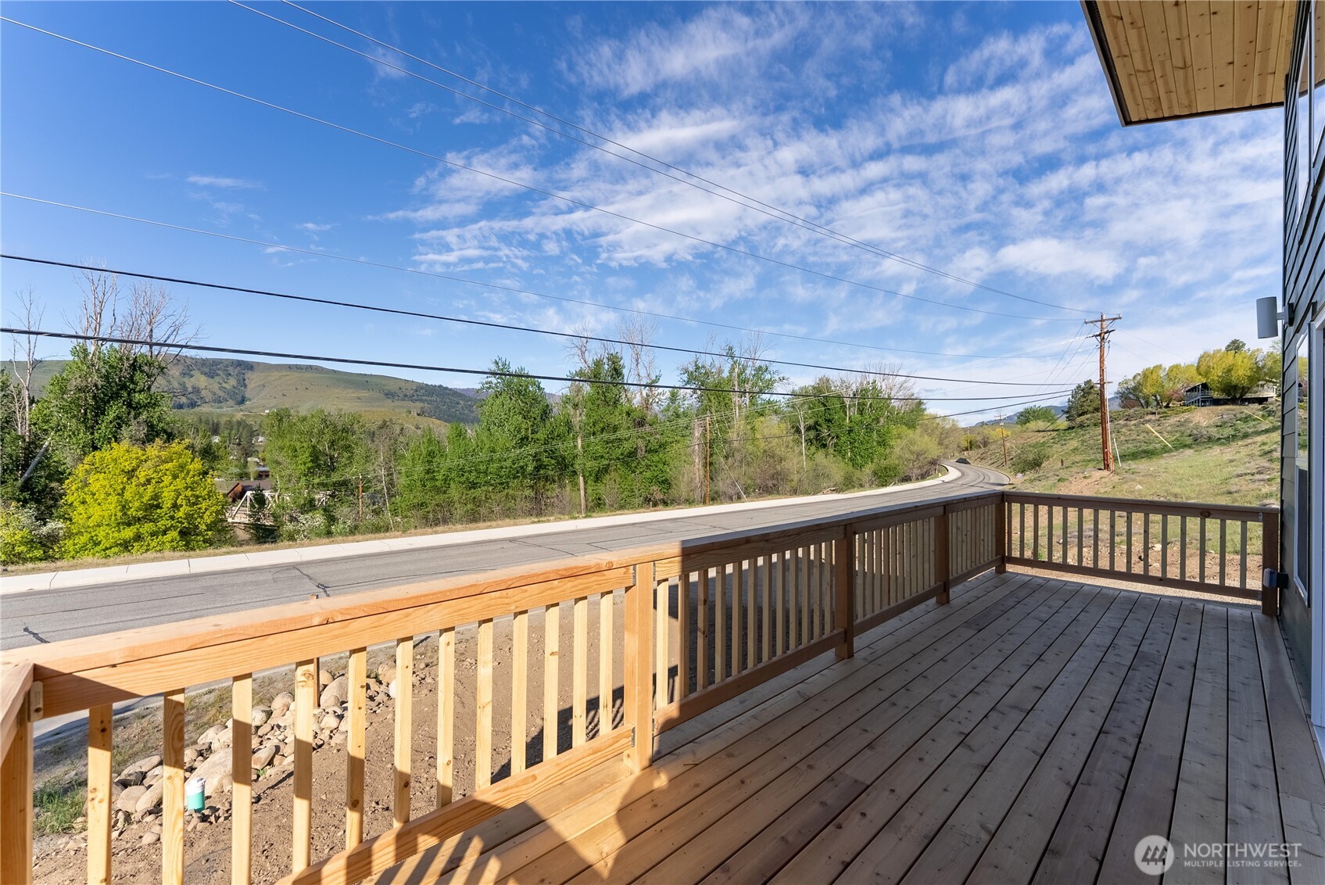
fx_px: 516
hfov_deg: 104.2
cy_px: 442
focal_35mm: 14
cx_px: 662
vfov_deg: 81.3
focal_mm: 14
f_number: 5.6
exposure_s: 1/6400
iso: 100
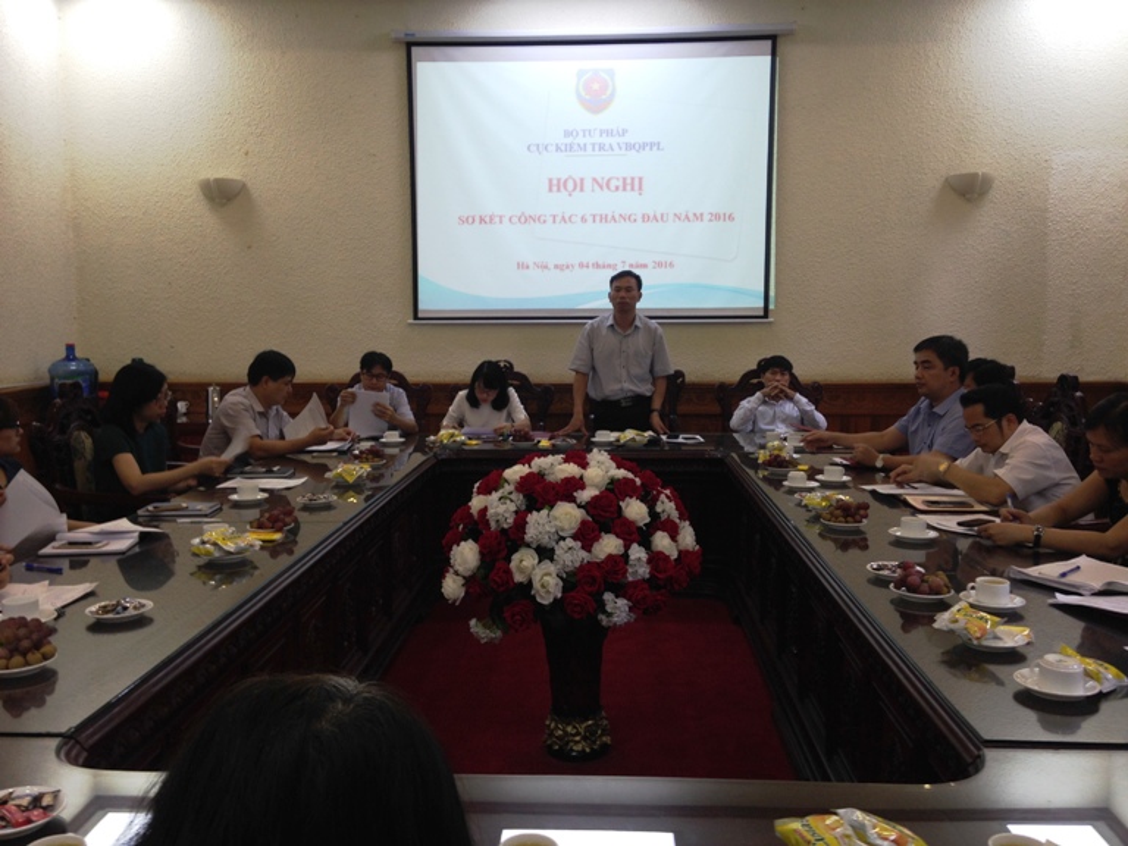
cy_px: 423
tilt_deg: -4.6
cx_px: 564
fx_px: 1075
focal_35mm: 33
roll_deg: +0.7
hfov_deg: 55.4
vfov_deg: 42.9
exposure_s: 1/30
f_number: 2.4
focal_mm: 4.12
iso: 50
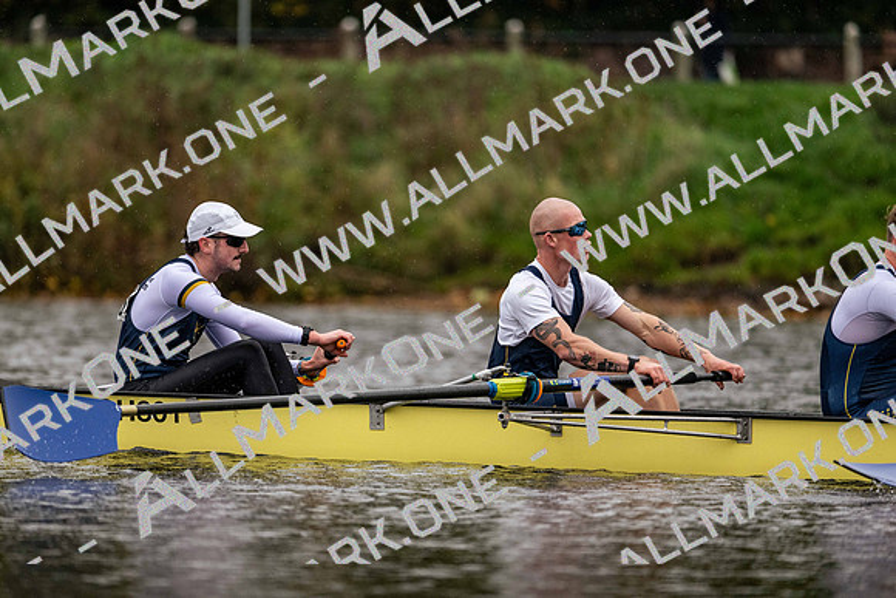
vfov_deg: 3.4
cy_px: 299
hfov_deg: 5.2
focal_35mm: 400
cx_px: 448
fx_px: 9957
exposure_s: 1/2500
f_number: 4.5
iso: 1800
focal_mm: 400
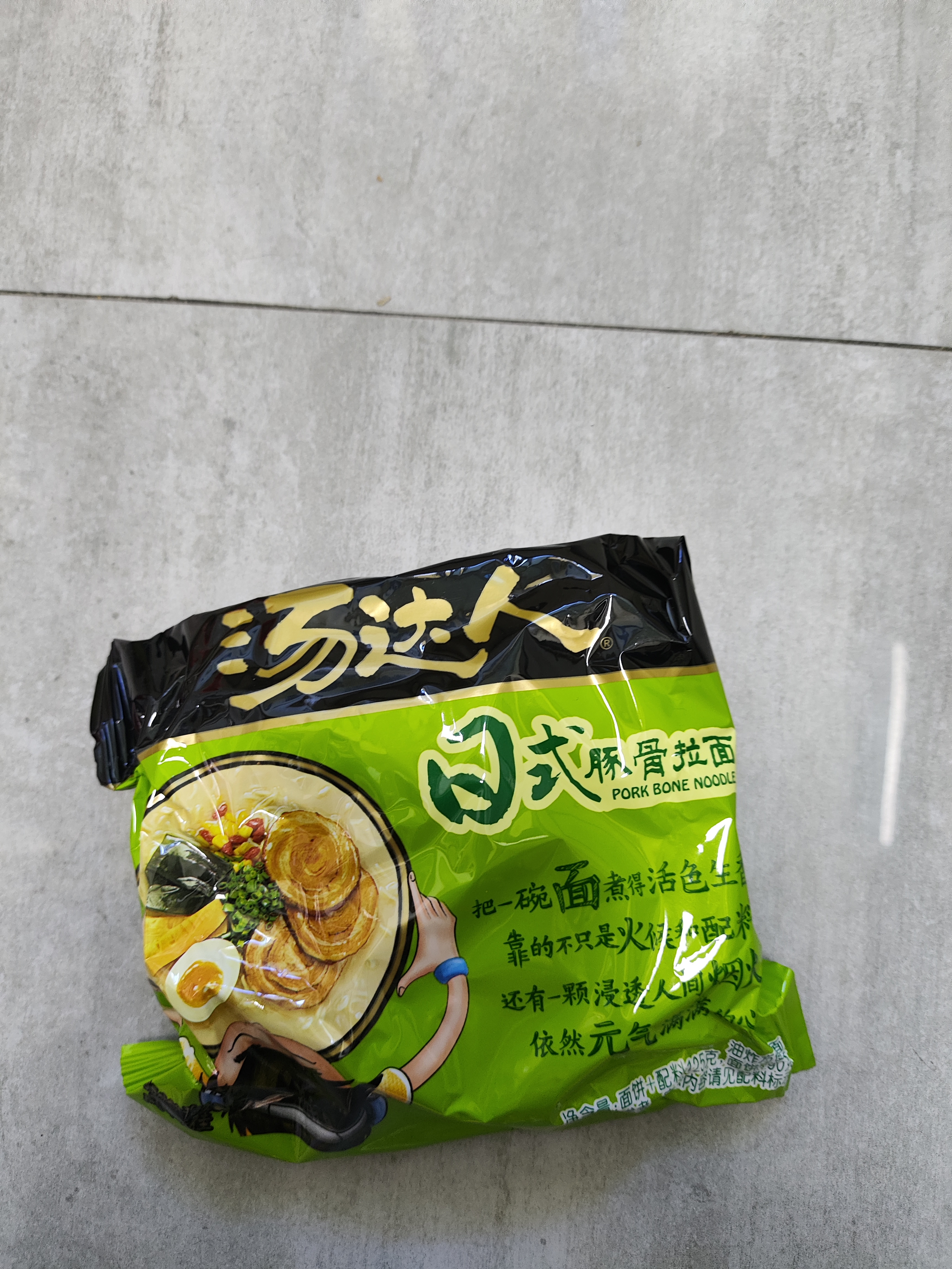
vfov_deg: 71.6
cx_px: 476
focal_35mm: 24
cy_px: 634
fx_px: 879
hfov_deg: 56.9
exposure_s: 1/33.3
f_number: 1.8
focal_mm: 4.68
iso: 502
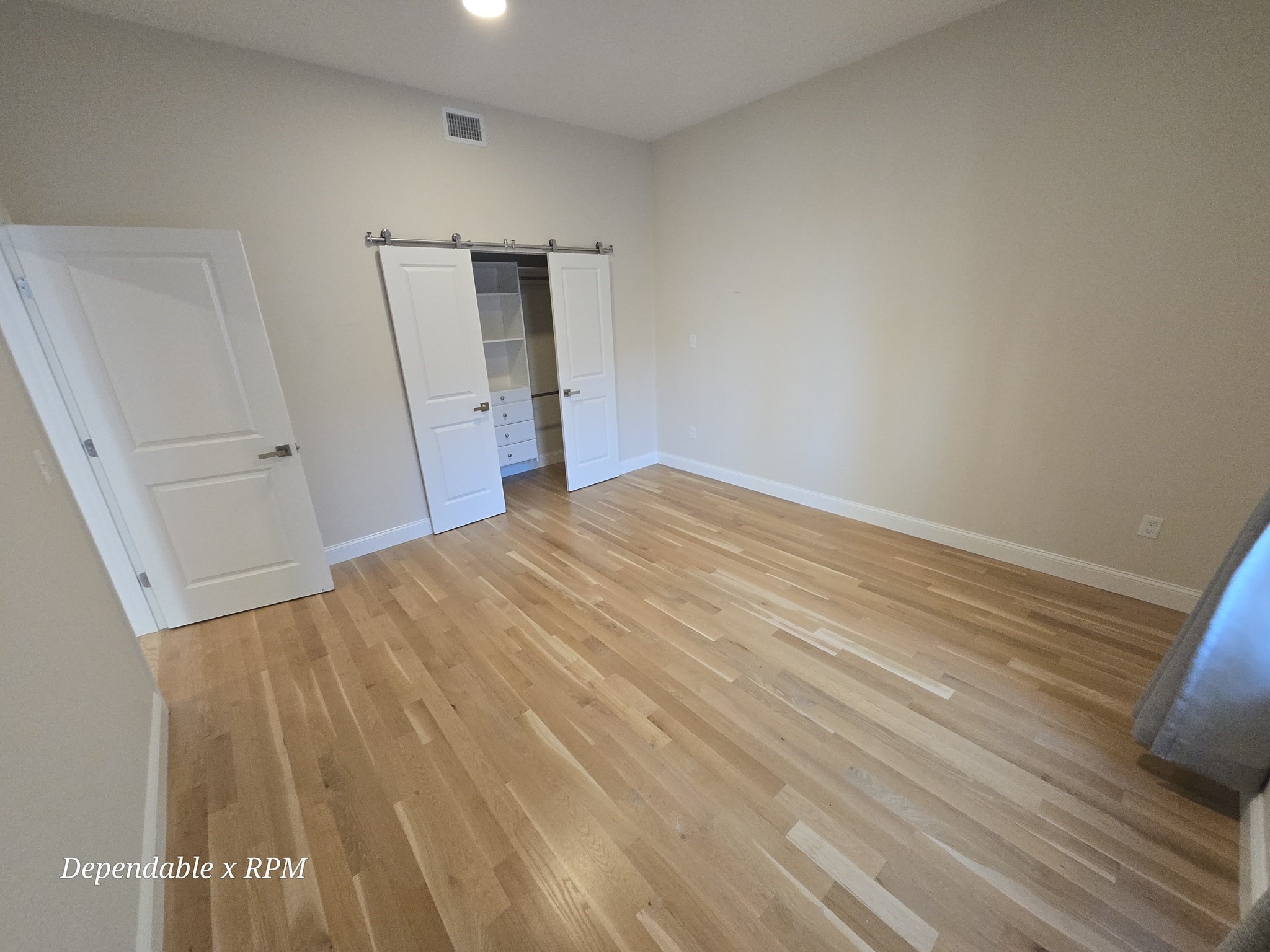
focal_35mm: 13
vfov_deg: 89.9
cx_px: 635
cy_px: 476
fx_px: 477
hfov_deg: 106.2
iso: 320
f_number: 2.2
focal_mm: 1.7
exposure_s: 1/60
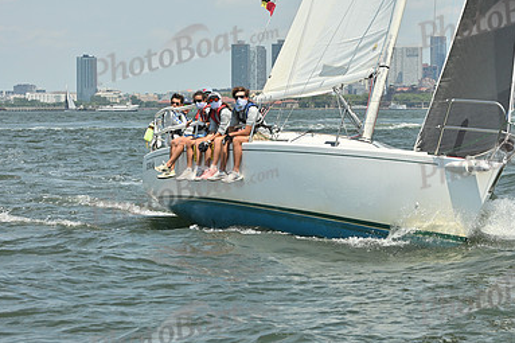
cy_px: 103
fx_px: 2059
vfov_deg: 9.5
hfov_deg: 14.2
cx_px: 350
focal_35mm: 144
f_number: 9
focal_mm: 95
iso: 320
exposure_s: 1/1250
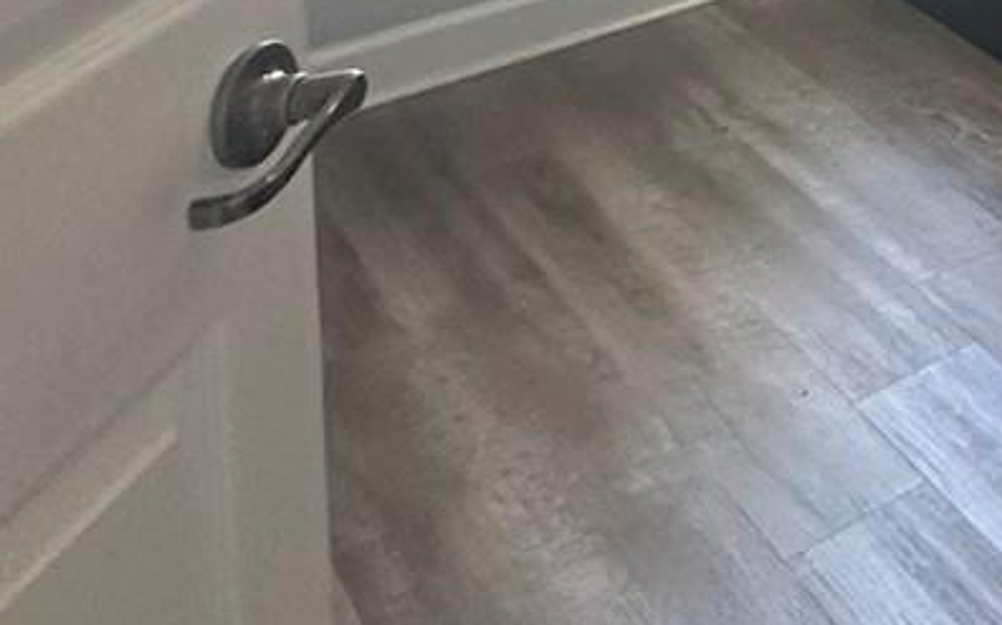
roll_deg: -0.7
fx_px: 1638
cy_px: -643
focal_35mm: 60
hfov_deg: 21.2
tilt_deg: -2.8
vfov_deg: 16.3
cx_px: 1842
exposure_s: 1/120
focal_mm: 2.22
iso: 250
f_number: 2.2
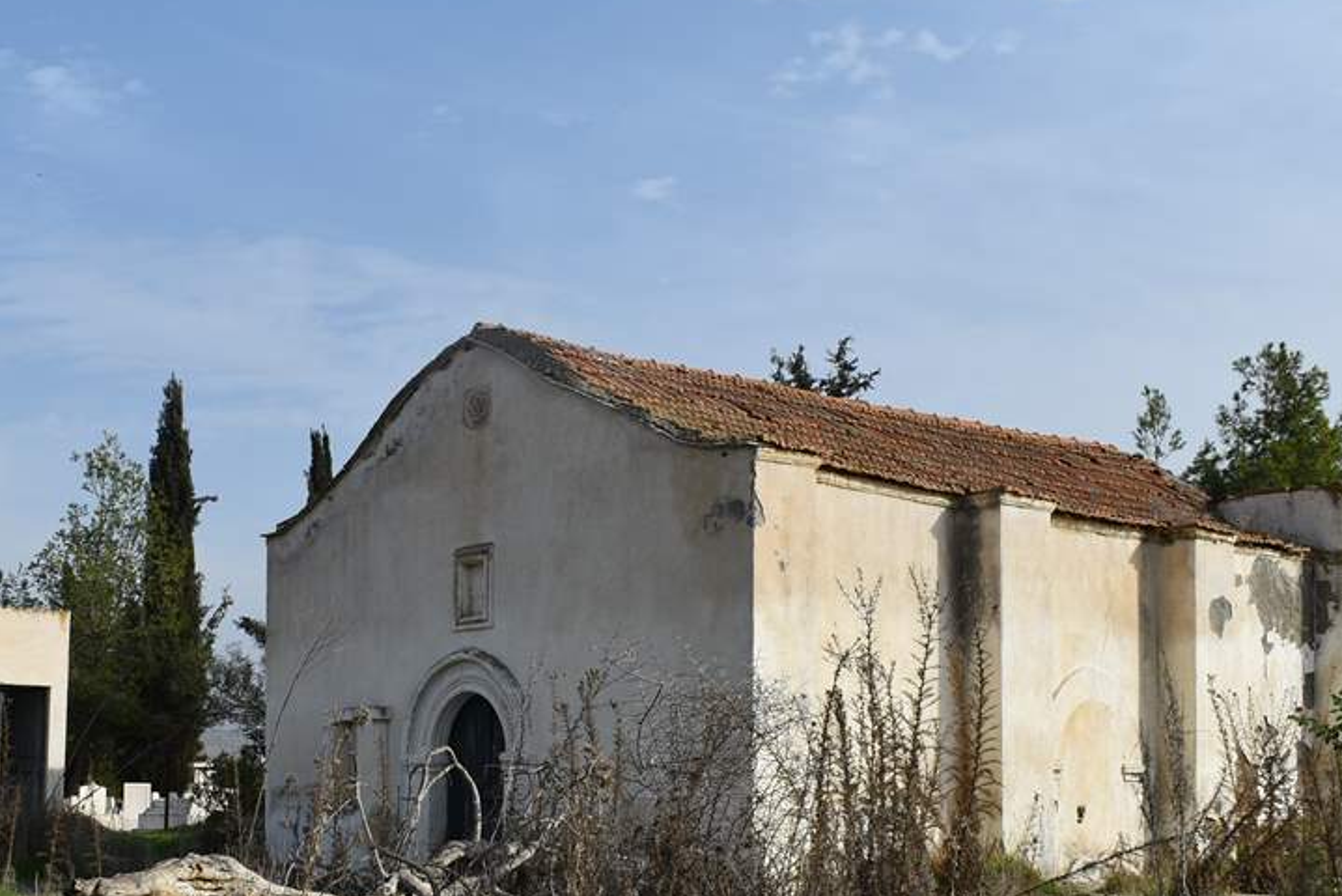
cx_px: 537
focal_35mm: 50
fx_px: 1865
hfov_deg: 39.4
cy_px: 637
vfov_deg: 26.8
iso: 100
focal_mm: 20
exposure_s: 1/320
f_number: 9
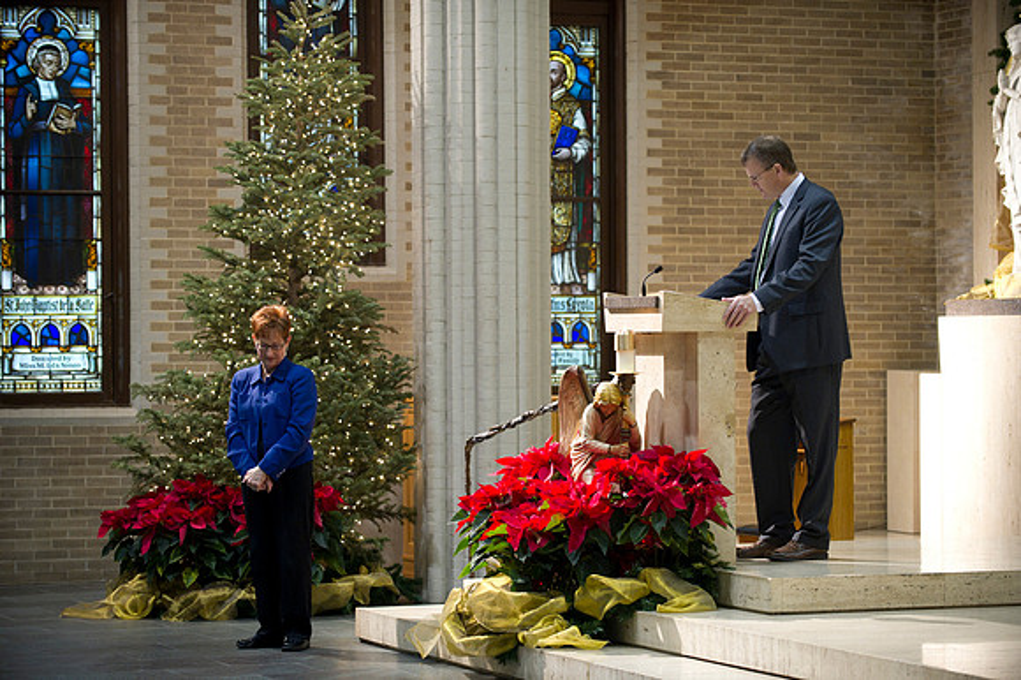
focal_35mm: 110
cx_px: 510
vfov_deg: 12.4
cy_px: 340
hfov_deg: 18.6
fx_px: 3118
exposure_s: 1/80
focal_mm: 110
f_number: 2.8
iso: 1600
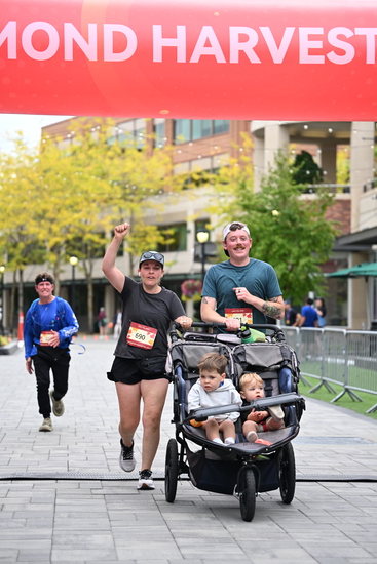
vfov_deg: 23.6
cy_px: 282
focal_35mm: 86
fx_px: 1350
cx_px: 188
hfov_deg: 15.9
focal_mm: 86
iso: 640
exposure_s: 1/2000
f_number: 2.8
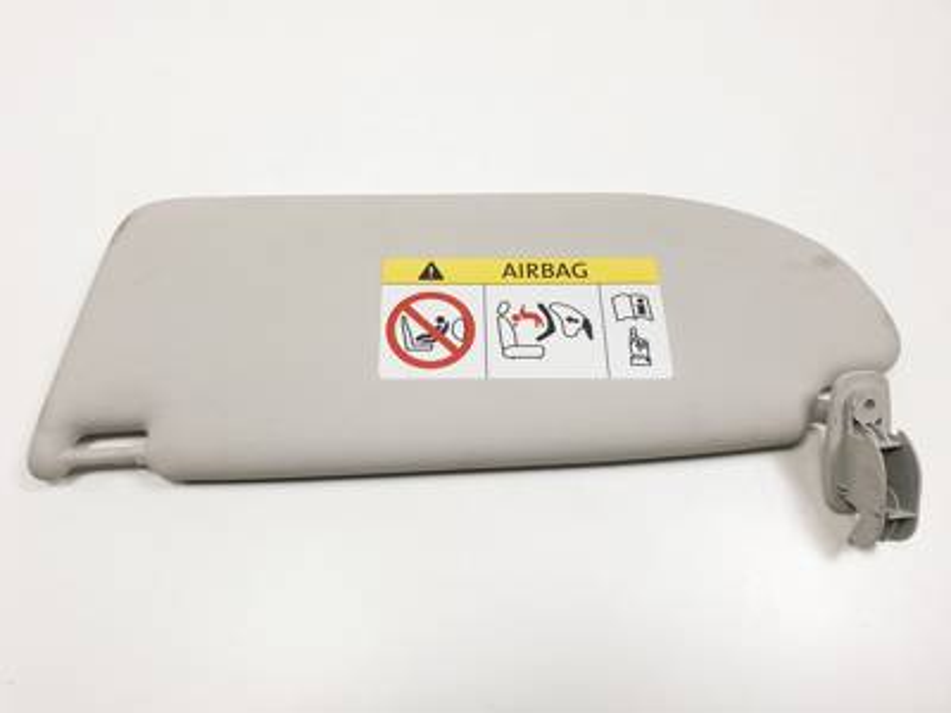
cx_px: 476
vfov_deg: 53.1
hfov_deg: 67.3
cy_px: 356
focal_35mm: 26
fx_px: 714
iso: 50
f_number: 2.4
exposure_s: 1/289
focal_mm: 4.3
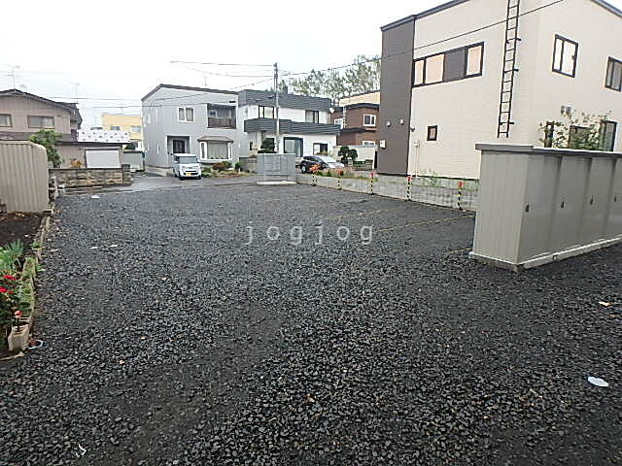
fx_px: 377
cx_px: 311
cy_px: 233
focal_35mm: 21
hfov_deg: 79.0
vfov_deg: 63.4
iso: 200
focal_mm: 3.7
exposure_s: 1/60
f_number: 3.5
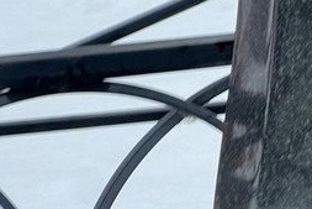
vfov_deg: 5.4
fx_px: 2194
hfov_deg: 8.0
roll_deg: -0.3
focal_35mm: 253
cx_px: 487
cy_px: 317
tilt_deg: -24.4
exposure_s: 1/99
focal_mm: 9
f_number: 2.8
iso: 40
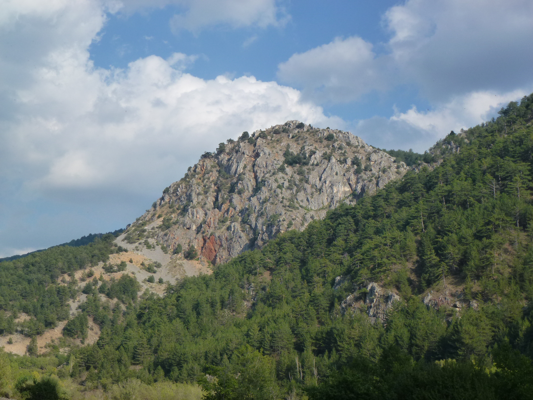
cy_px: 200
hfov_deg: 27.4
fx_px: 1093
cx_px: 266
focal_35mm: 71
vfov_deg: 20.7
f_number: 4.7
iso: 160
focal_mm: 12.7
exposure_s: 1/800
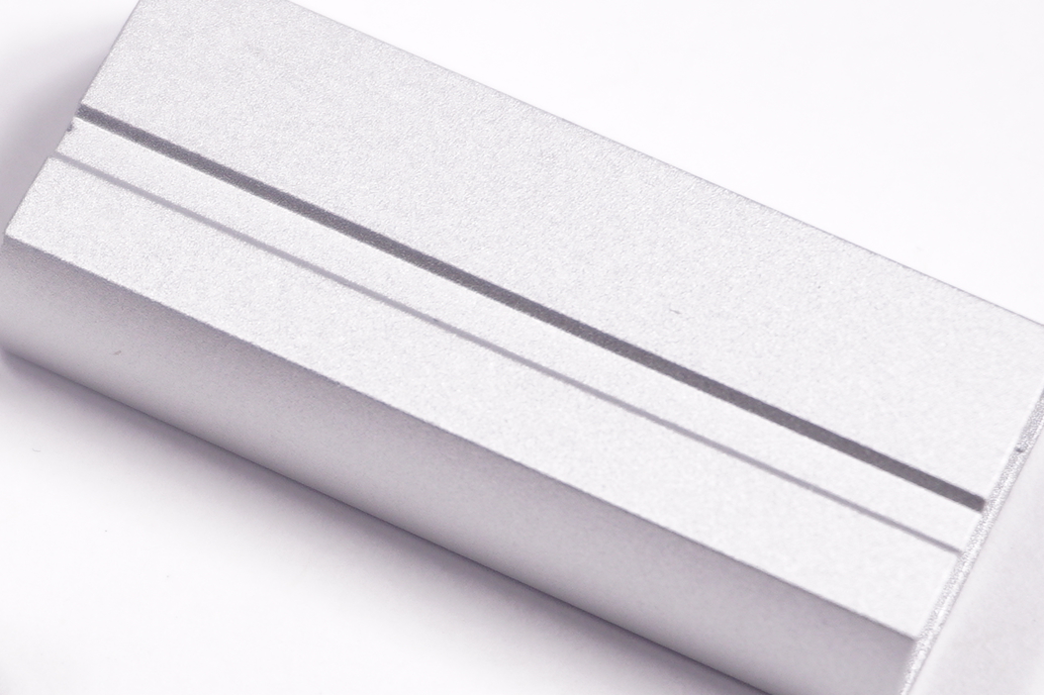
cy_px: 508
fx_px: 5577
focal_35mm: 192
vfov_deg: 7.1
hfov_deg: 10.6
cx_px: -73
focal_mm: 45
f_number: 5.6
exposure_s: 1/160
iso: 400
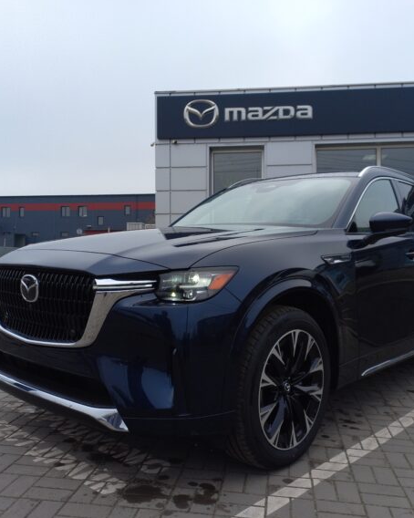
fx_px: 506
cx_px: 215
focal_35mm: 33
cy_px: 260
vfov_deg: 54.2
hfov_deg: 44.5
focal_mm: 4.6
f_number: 1.8
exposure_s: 1/368
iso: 25
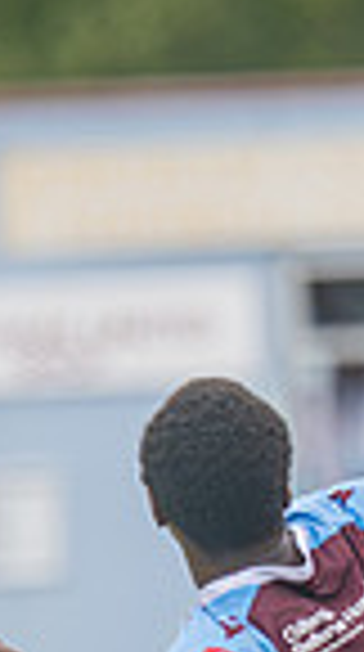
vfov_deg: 0.9
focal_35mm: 2430
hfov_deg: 0.5
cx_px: 949
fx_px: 41916
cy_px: 710
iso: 400
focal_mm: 300
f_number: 2.8
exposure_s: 1/1250
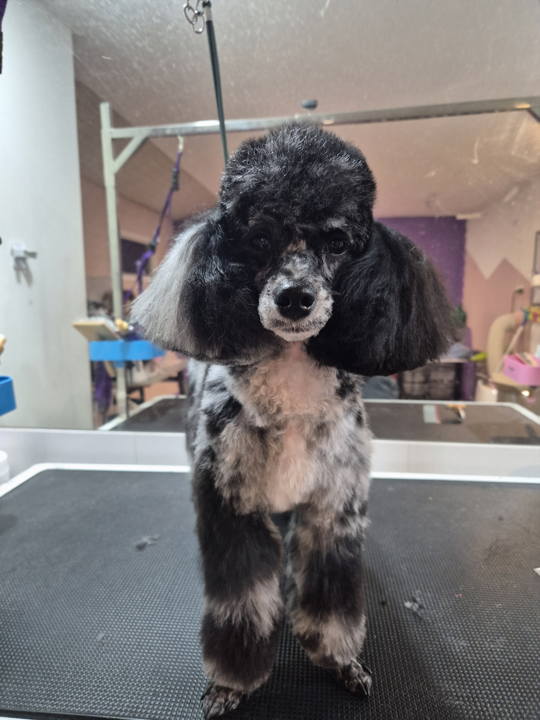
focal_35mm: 23
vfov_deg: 73.9
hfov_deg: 58.9
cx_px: 270
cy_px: 360
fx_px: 478
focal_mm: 5.4
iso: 640
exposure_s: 1/100
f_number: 1.8
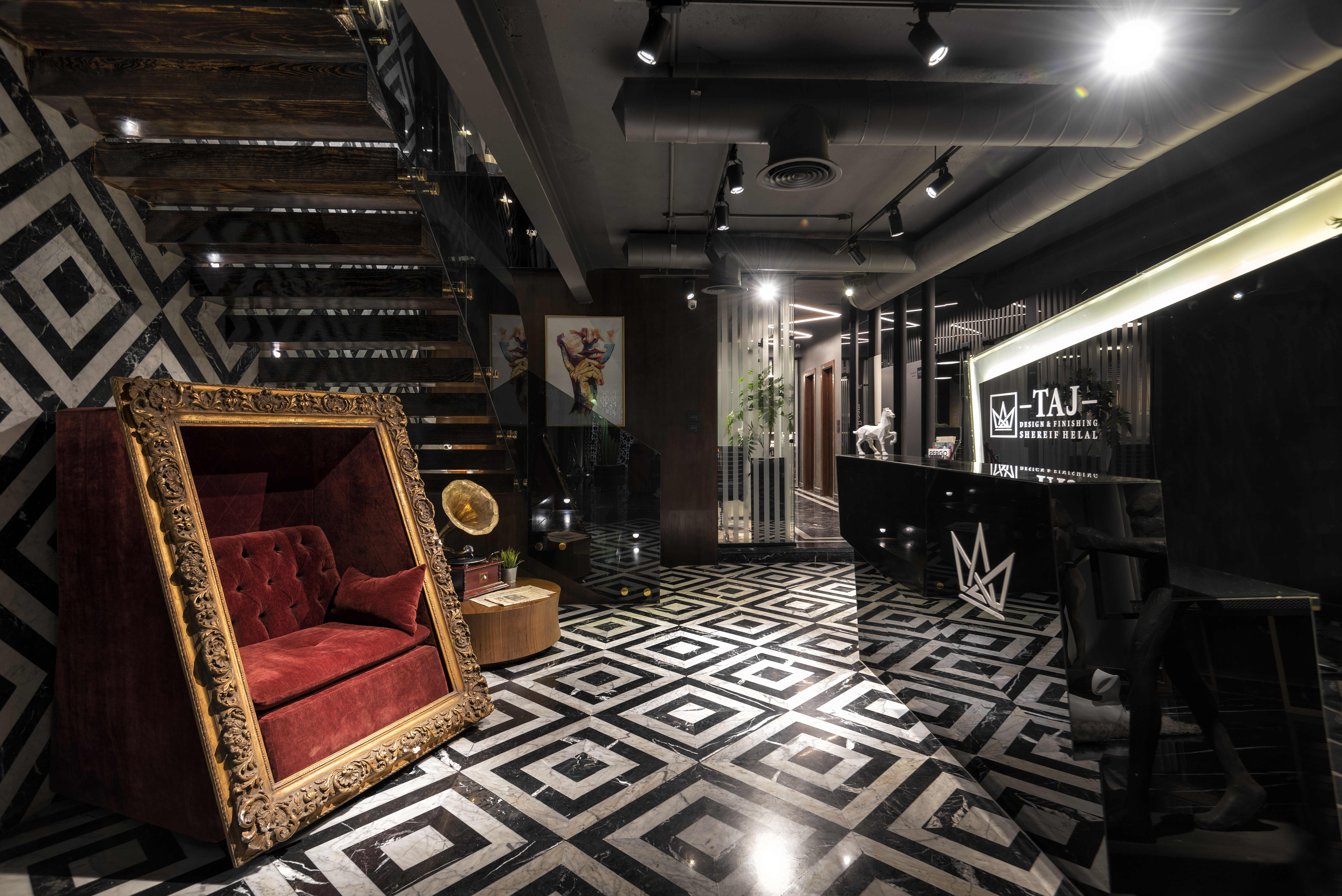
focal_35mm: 16
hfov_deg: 96.7
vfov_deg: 73.8
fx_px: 597
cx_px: 671
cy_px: 448
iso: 80
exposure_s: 1/1.67
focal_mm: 16
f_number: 4
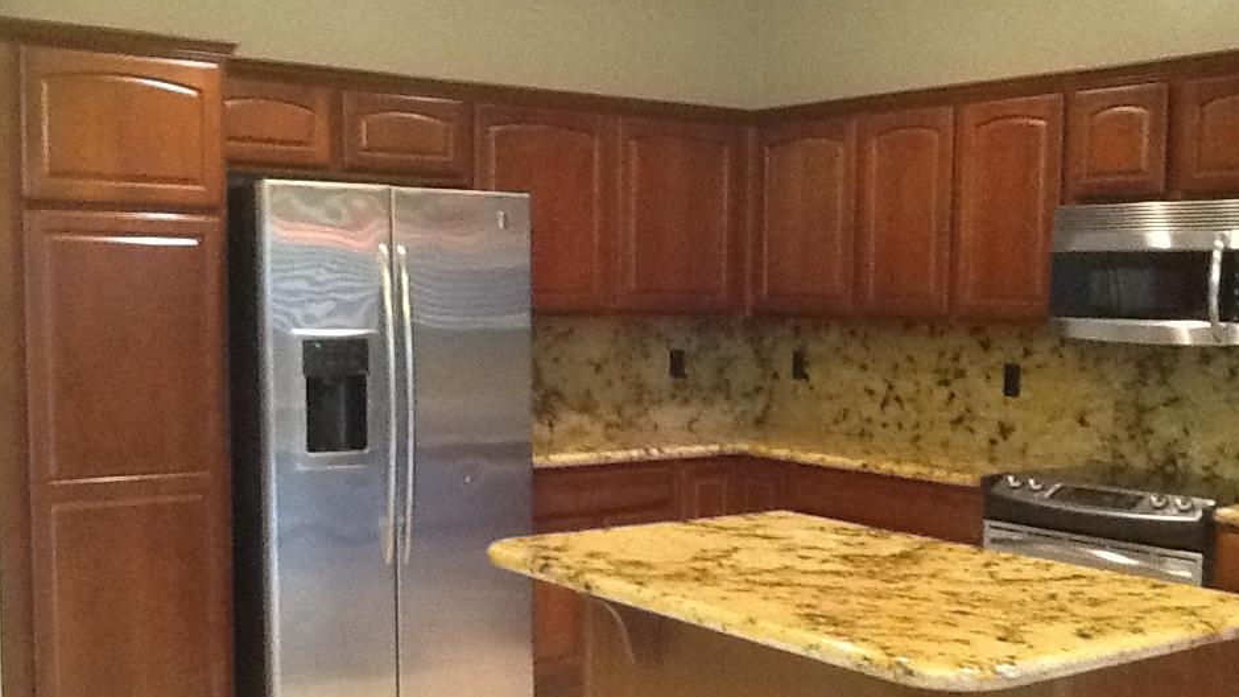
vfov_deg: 24.3
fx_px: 1610
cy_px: 442
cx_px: 611
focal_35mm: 49
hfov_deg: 42.1
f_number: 2.4
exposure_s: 1/17
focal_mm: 2.03
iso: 320
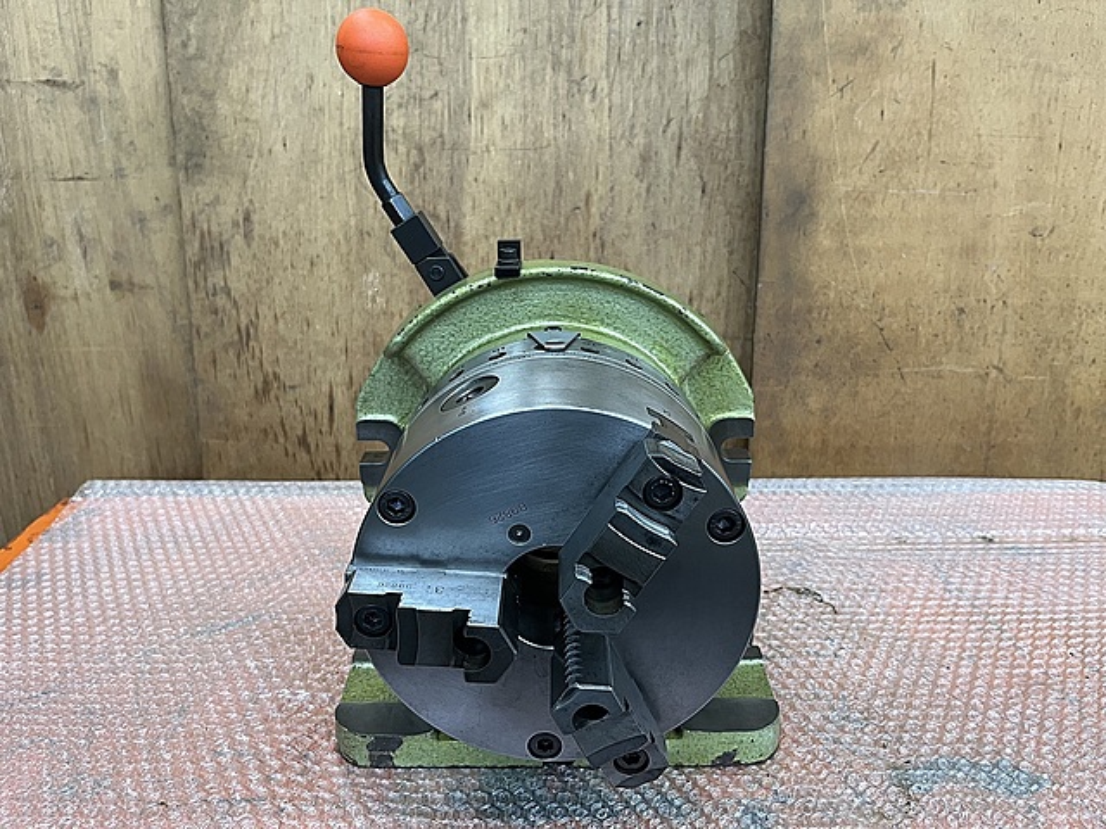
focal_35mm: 26
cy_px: 414
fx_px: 831
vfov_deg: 53.1
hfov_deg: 67.3
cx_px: 553
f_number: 1.6
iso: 200
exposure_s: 1/60
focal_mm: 5.1
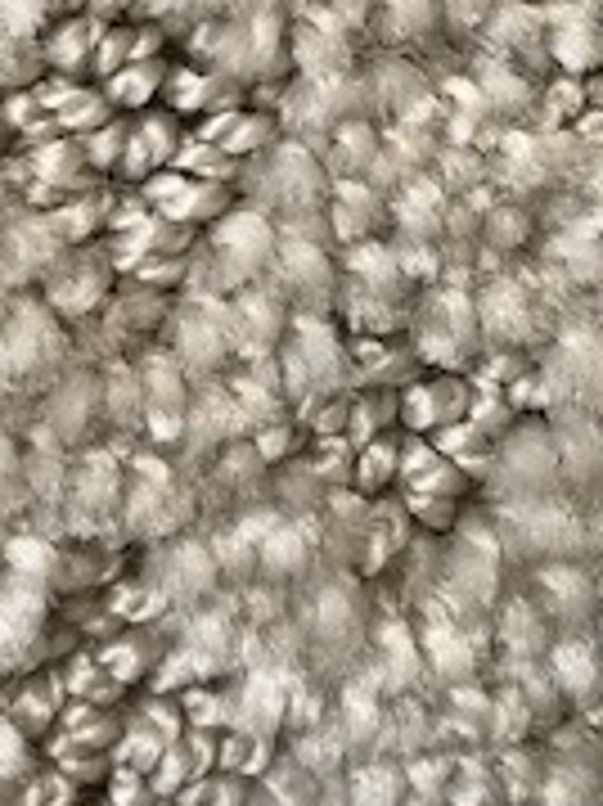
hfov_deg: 14.6
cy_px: 135
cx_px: 544
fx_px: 2325
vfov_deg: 19.4
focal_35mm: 100
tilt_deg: -76.6
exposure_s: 1/40
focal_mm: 3.99
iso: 25
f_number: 1.8
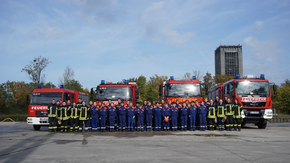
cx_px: 145
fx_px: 269
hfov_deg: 56.6
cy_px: 87
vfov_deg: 33.7
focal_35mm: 35
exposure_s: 1/800
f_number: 5.6
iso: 100
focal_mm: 22
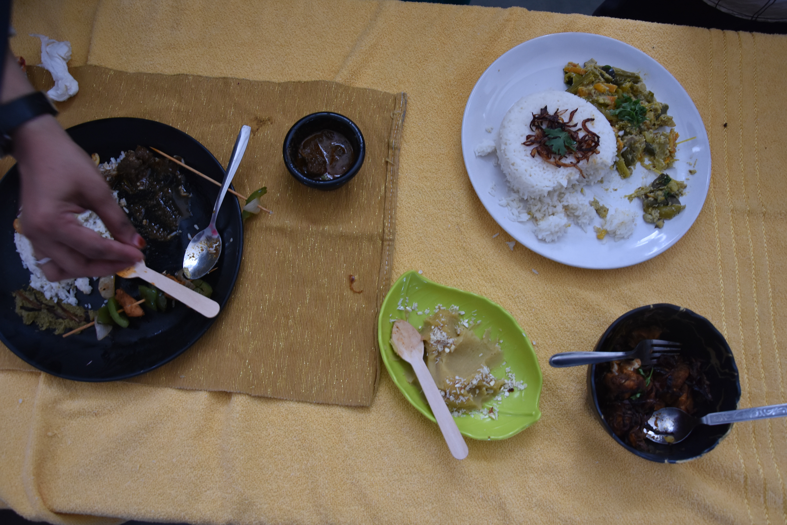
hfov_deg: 67.4
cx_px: 394
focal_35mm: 27
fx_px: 590
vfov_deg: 48.0
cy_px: 262
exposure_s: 1/100
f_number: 5
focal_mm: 18
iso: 800
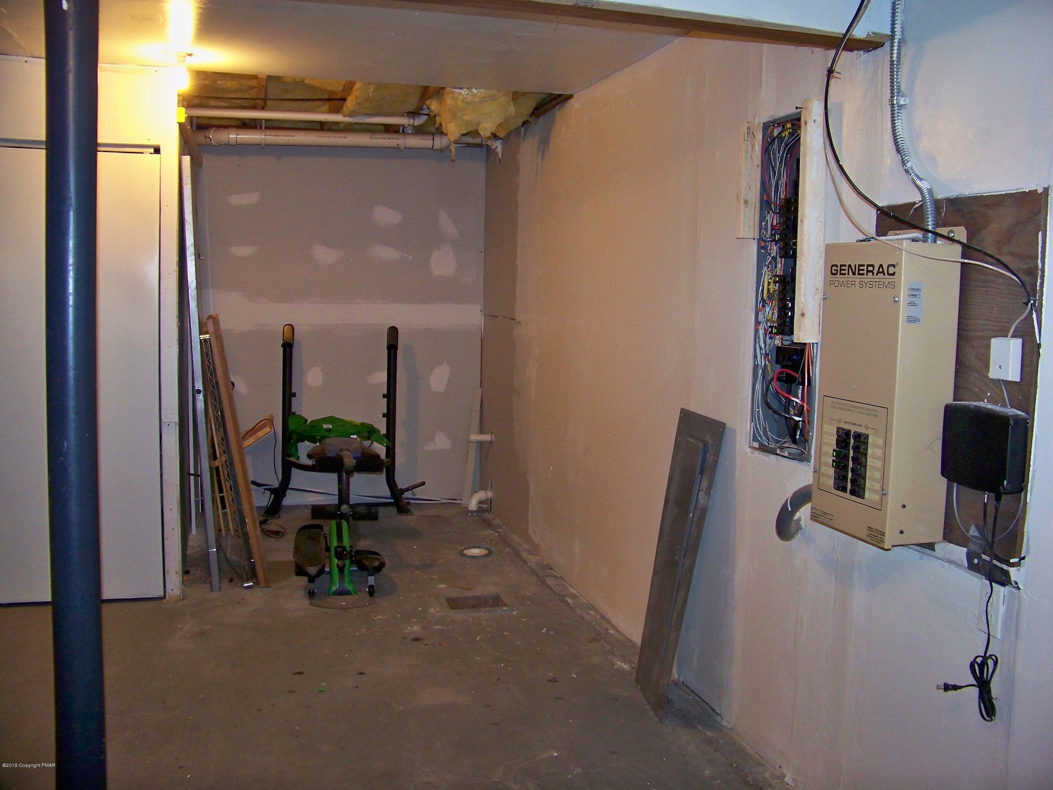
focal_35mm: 33
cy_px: 395
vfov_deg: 42.9
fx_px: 1004
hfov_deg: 55.4
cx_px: 526
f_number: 2.8
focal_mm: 5.85
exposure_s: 1/30
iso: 200
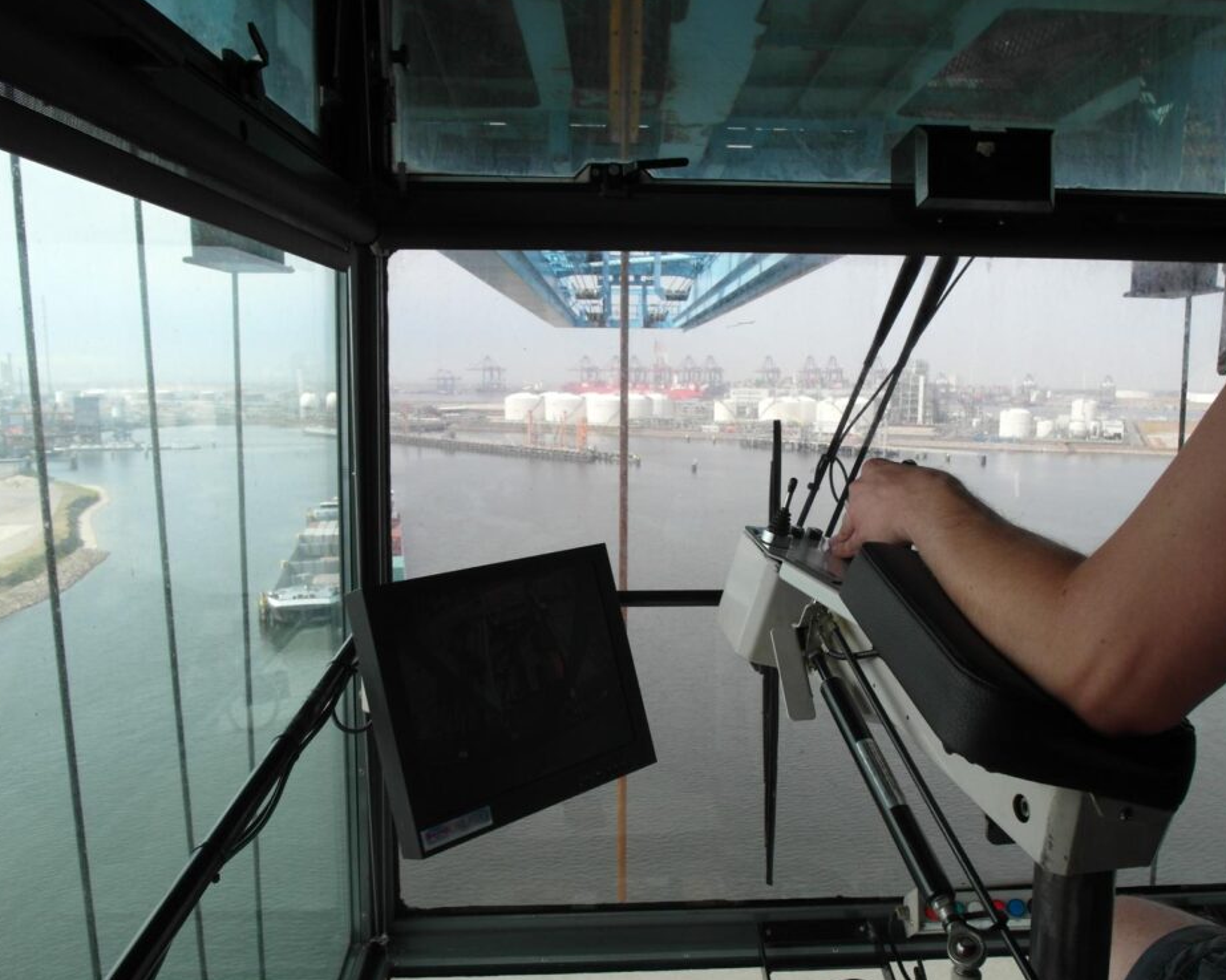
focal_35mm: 26
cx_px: 671
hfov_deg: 65.9
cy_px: 497
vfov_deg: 54.9
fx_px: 943
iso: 80
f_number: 3.9
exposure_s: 1/250
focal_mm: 5.2
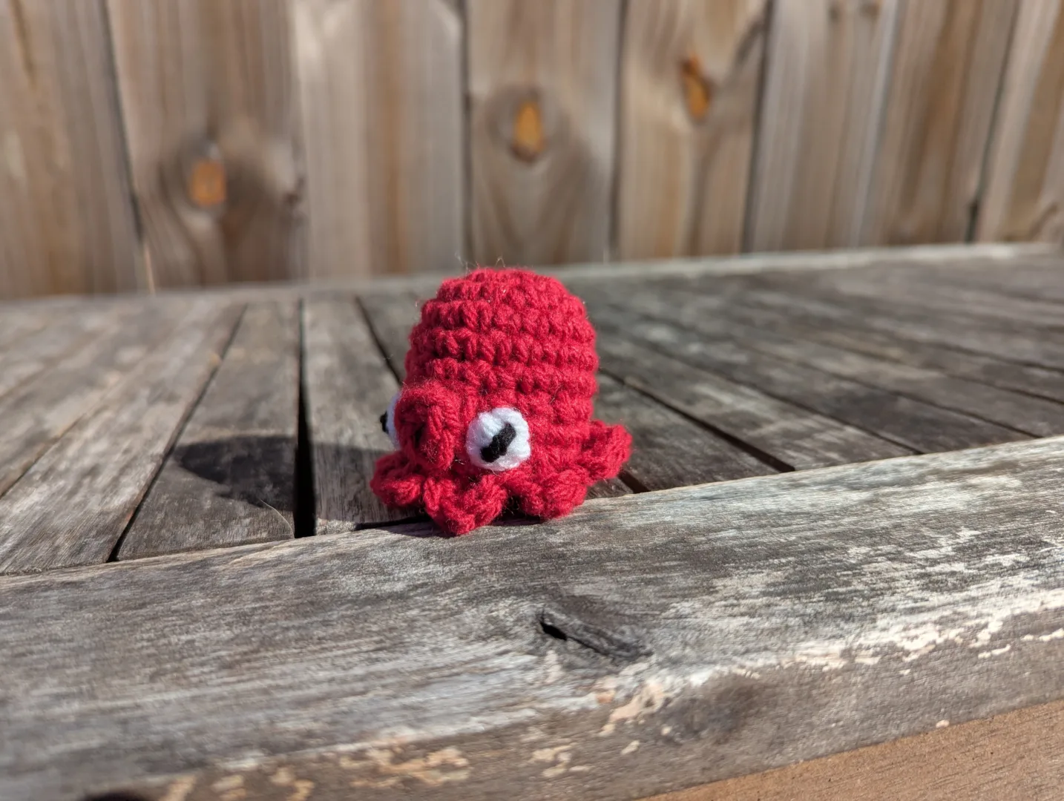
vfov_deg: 56.9
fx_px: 739
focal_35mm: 24
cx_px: 532
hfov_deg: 71.5
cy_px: 400
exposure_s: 1/2513
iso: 39
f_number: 1.85
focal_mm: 6.81
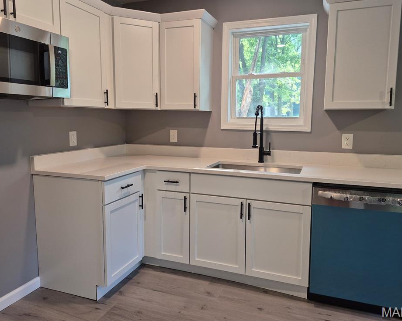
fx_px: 297
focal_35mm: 25
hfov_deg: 68.1
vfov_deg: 56.8
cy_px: 154
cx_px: 202
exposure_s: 1/120
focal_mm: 5.4
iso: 200
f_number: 1.8
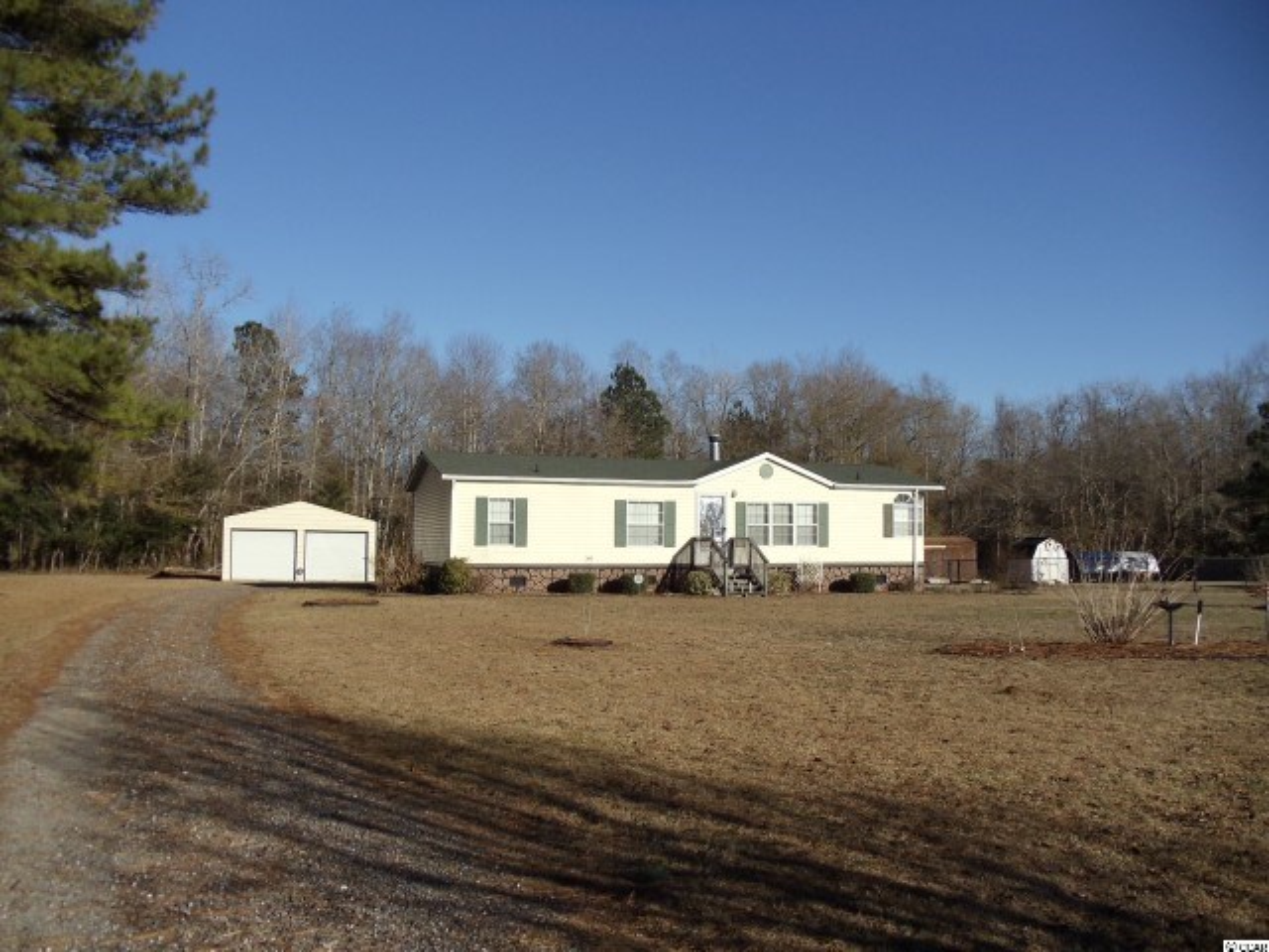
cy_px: 476
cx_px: 634
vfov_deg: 32.9
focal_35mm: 44
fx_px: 1613
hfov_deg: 42.9
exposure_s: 1/400
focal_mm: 6
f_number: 7.1
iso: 100
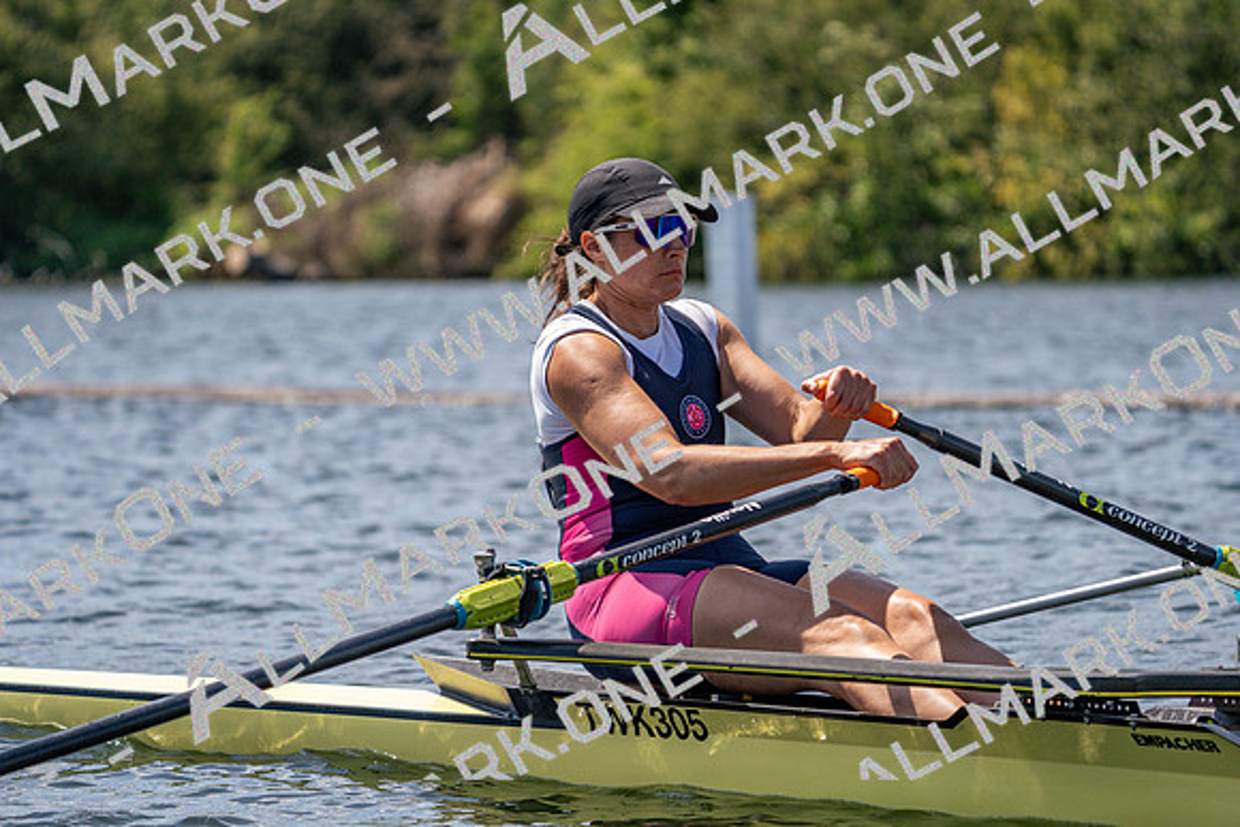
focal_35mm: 200
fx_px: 6890
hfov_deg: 10.3
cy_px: 414
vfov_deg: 6.9
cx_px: 620
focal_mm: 200
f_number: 5.6
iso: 250
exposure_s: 1/2000
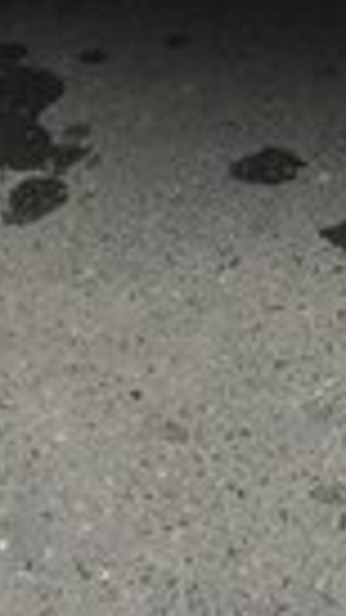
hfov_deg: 10.6
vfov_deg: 16.0
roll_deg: +1.5
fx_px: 1861
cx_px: 324
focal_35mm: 114
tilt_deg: -11.4
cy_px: -490
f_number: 2.2
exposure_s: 1/1721
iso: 32
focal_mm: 4.15
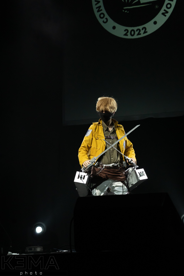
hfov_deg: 8.3
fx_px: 1265
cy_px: 138
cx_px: 92
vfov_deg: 12.5
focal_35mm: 165
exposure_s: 1/1600
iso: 8000
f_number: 5.6
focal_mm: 165
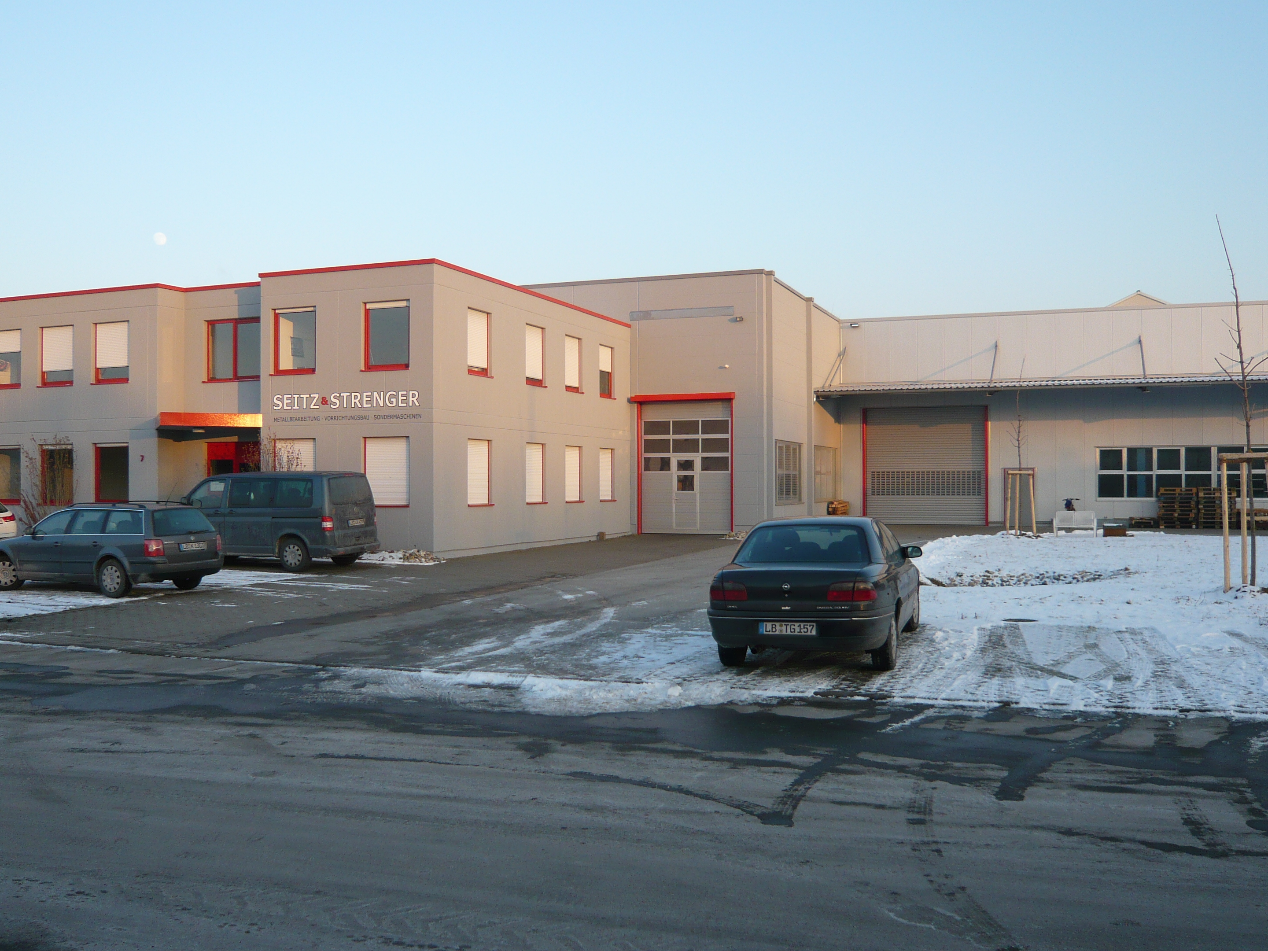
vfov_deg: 44.2
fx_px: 1172
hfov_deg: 56.8
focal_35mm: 32
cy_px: 464
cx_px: 616
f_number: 2.9
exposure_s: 1/250
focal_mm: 4.9
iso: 100
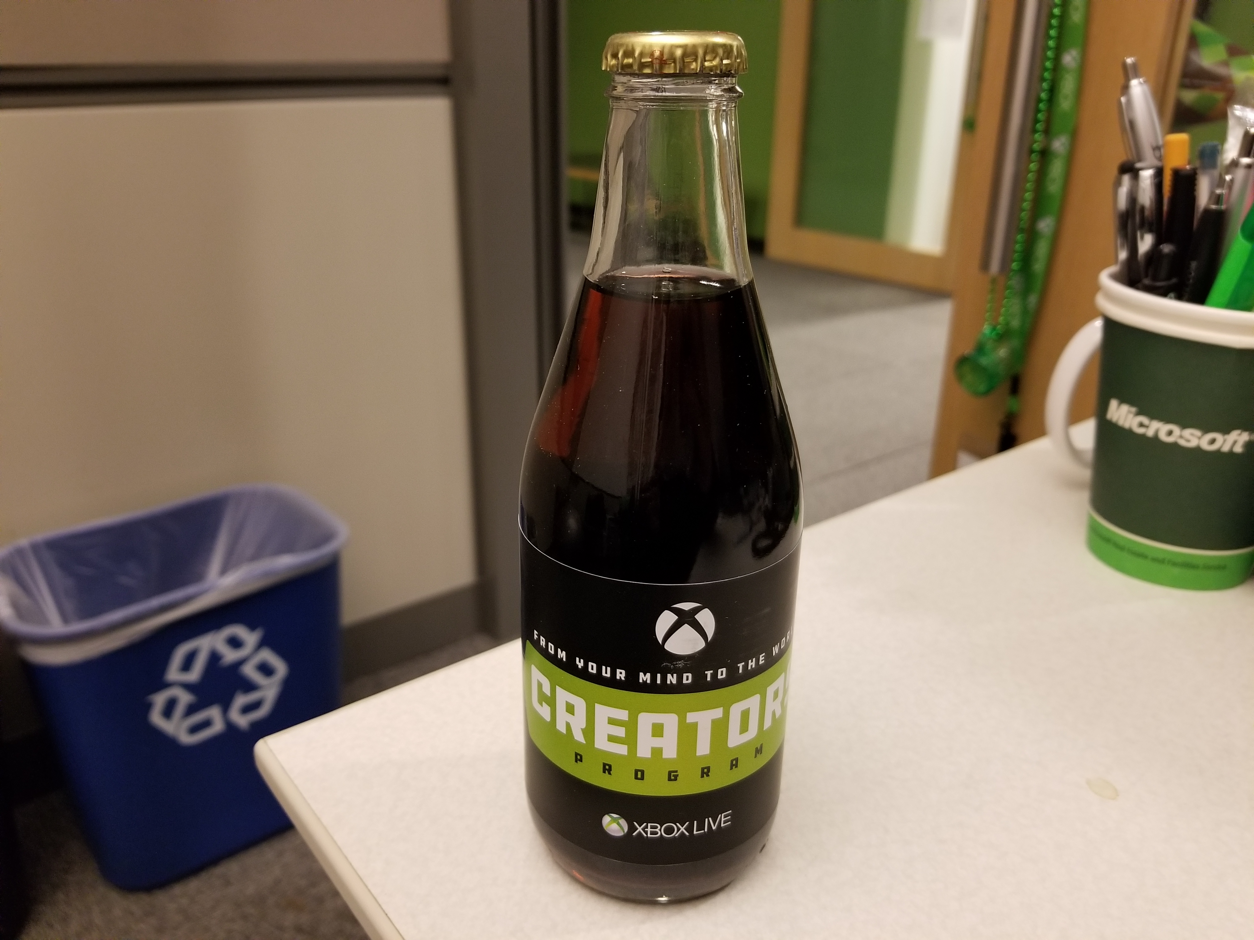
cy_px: 470
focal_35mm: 26
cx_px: 627
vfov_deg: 53.1
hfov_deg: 67.3
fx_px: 942
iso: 200
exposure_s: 1/20
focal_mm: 4.25
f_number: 1.7
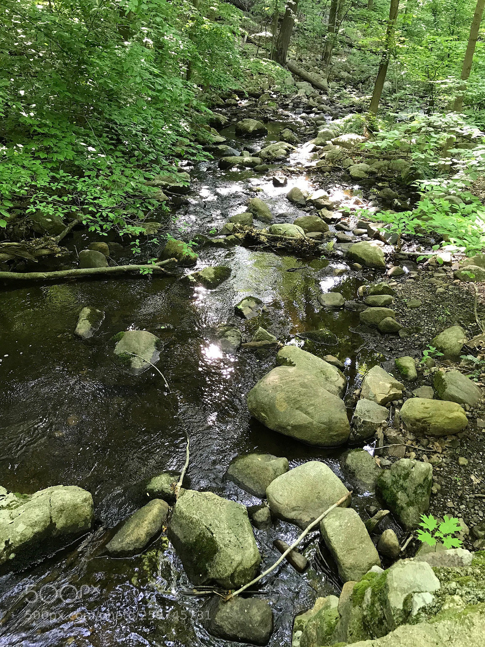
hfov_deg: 49.7
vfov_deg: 63.4
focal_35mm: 28
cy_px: 324
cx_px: 242
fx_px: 523
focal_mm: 3.99
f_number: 1.8
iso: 40
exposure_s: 1/24
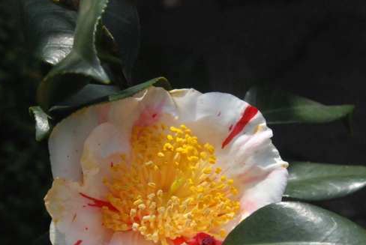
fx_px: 1252
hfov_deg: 16.6
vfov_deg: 11.2
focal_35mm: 123
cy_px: 183
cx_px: 185
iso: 1600
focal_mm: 50
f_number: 14
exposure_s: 1/800
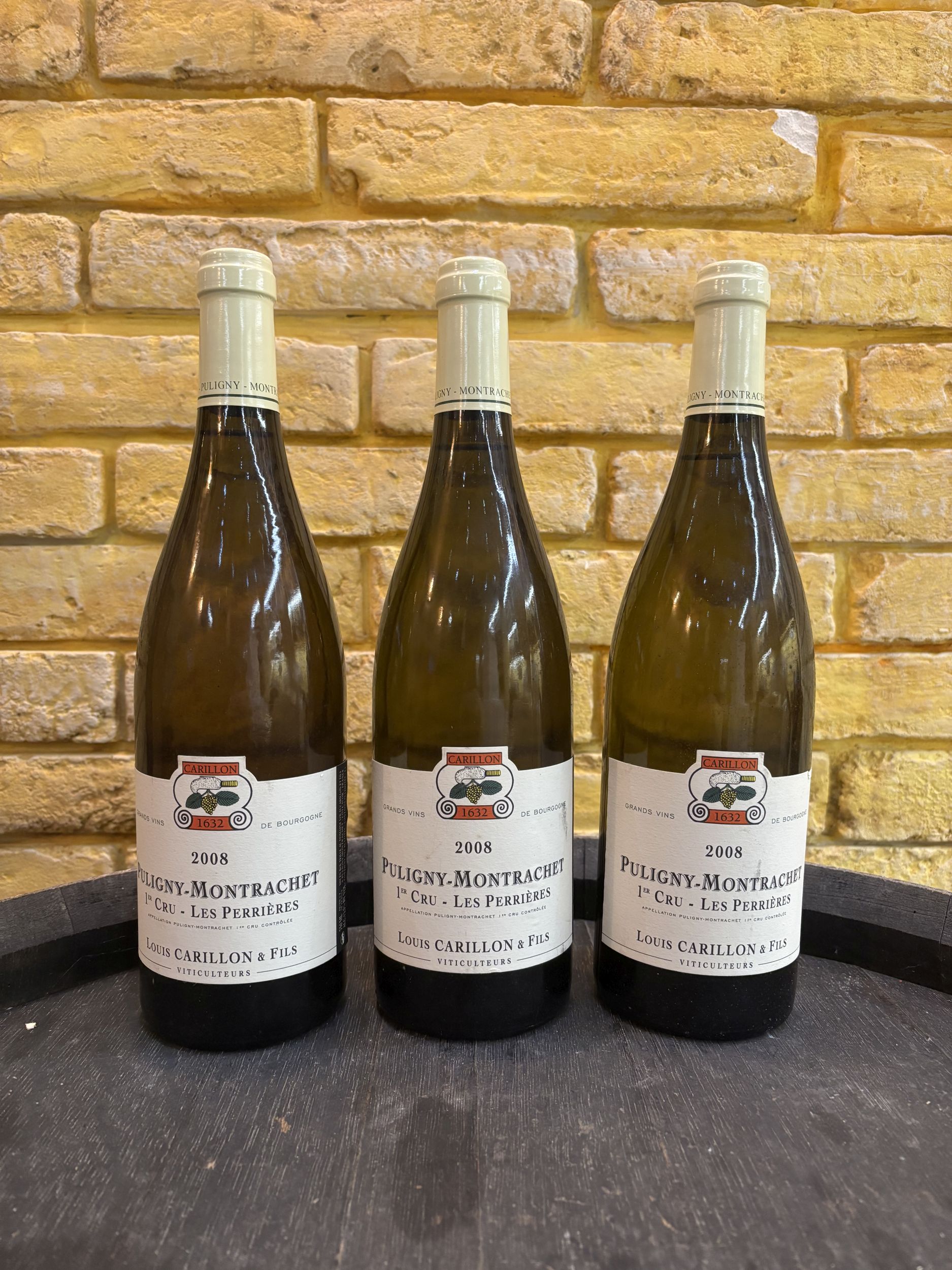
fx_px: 953
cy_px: 635
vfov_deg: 67.3
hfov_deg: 53.1
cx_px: 476
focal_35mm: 26
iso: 320
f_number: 1.6
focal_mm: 5.96
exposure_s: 1/50
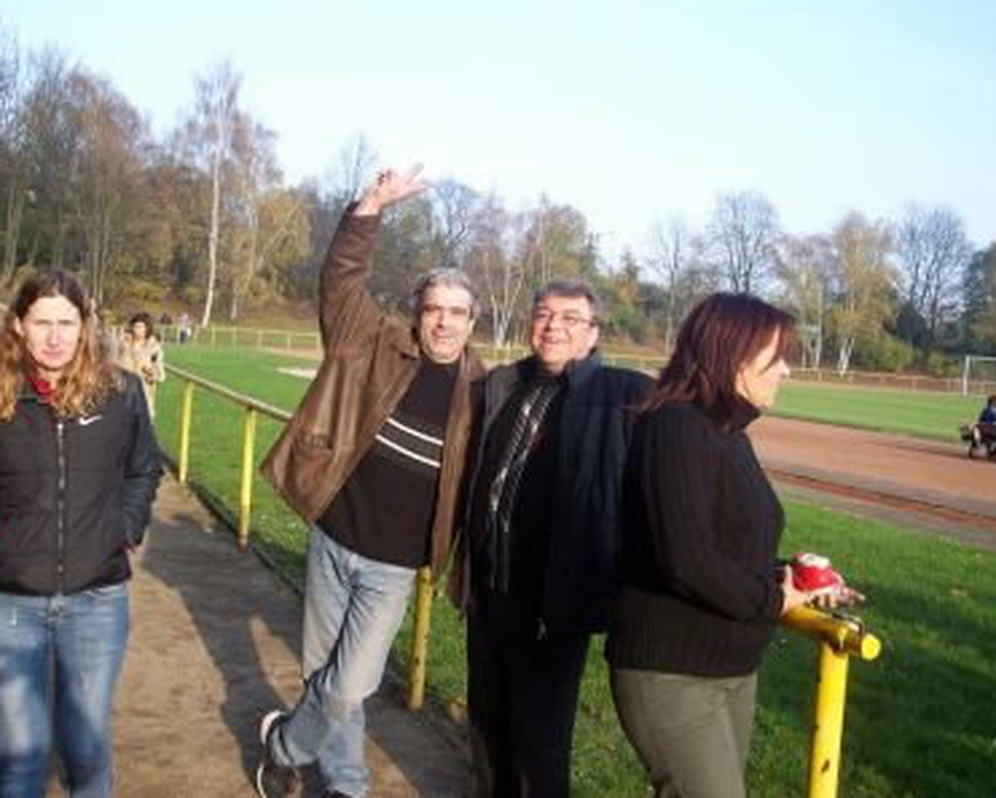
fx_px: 1209
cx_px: 467
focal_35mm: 41
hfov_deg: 44.8
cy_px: 398
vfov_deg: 36.5
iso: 100
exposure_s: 1/250
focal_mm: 8
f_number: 3.4
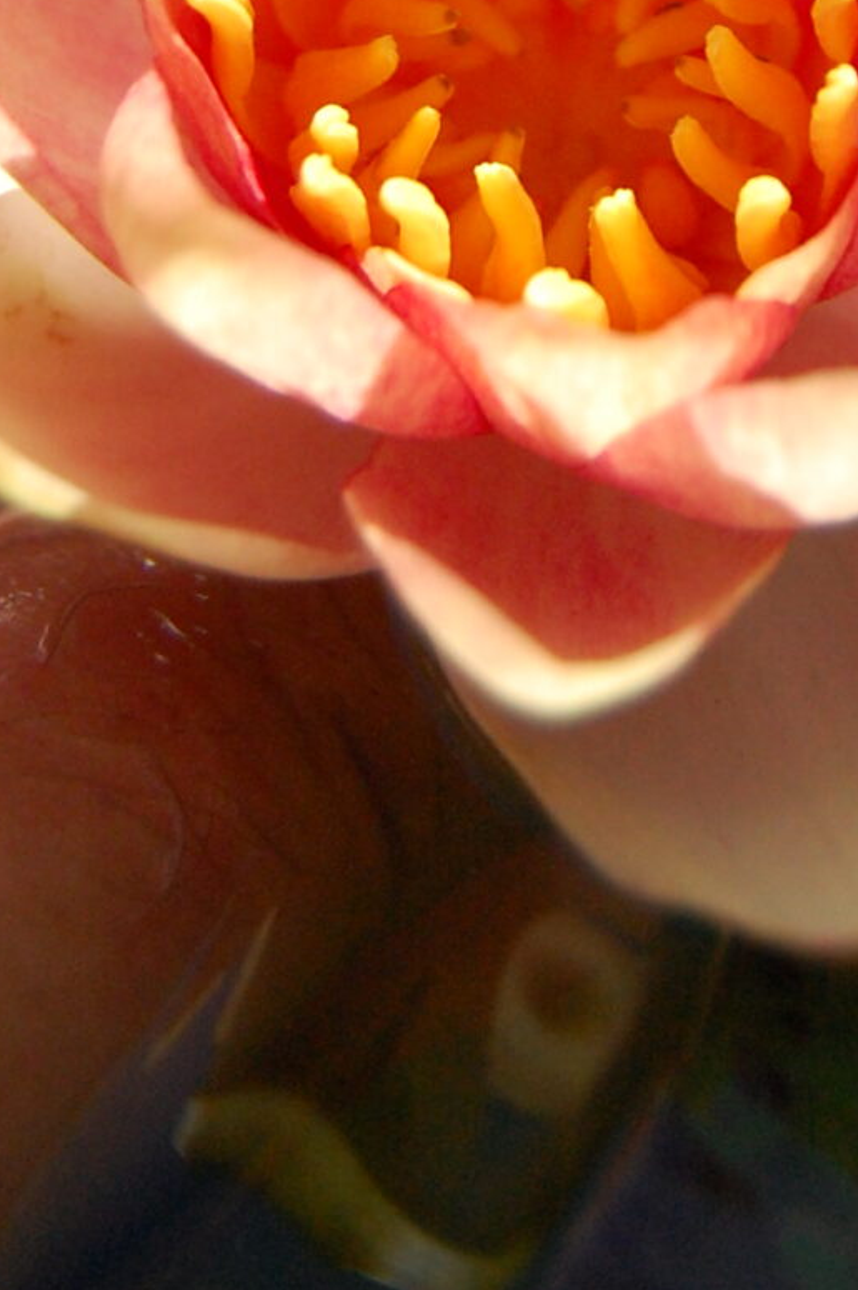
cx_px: 600
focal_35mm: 119
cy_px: -518
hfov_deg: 11.5
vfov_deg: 16.1
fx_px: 4260
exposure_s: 1/4000
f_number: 4
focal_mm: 24
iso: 800
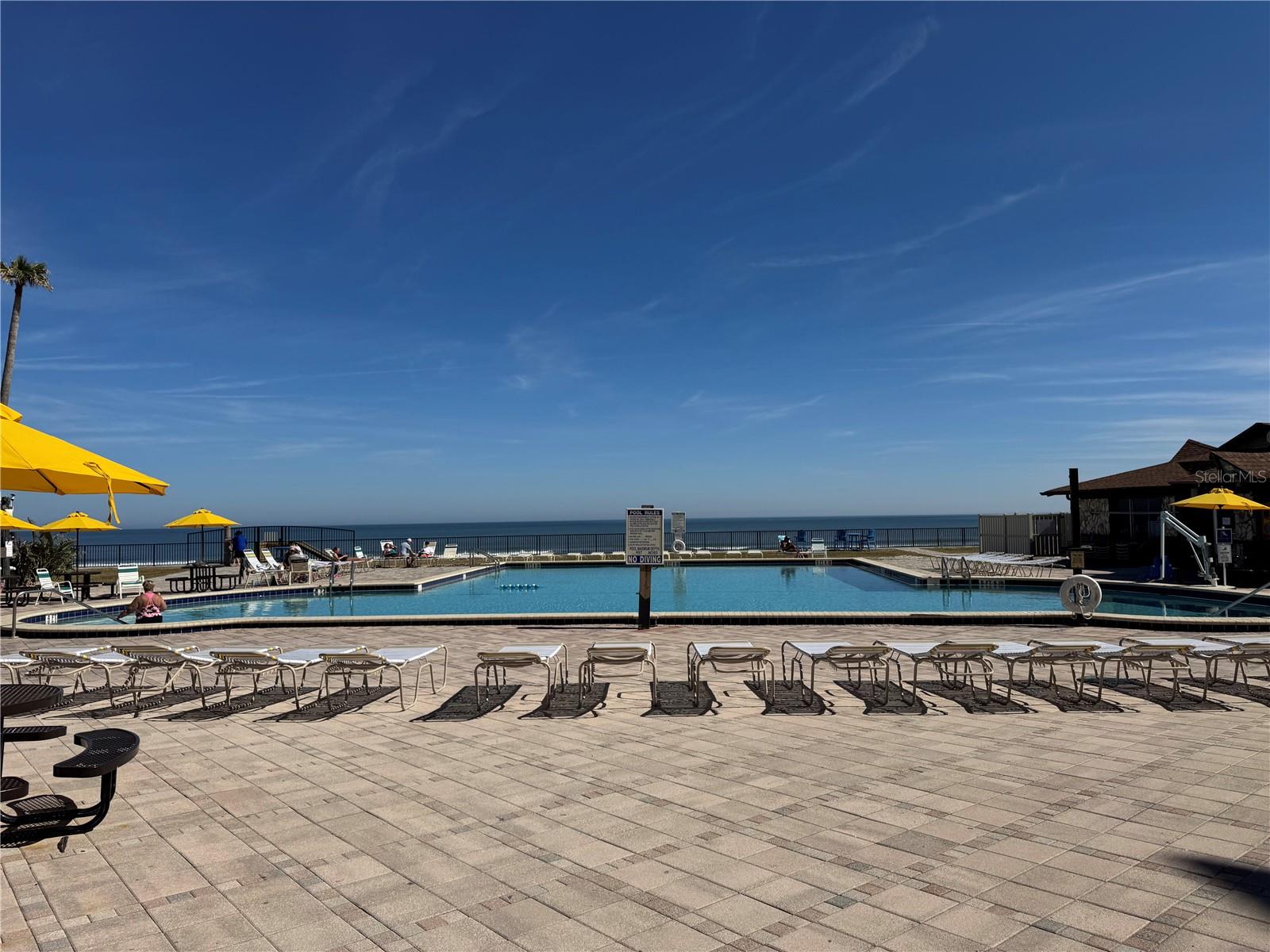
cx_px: 635
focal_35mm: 24
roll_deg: +0.7
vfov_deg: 56.8
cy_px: 476
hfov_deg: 71.6
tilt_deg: +2.6
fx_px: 881
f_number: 1.78
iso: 80
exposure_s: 1/12346
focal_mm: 6.76
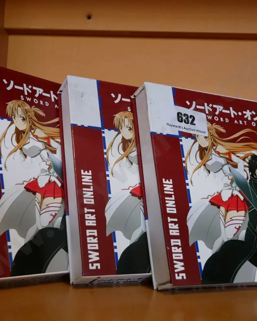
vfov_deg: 41.2
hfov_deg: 33.4
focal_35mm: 45
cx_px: 132
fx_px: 428
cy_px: 162
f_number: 3.8
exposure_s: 1/60
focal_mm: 17
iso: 320
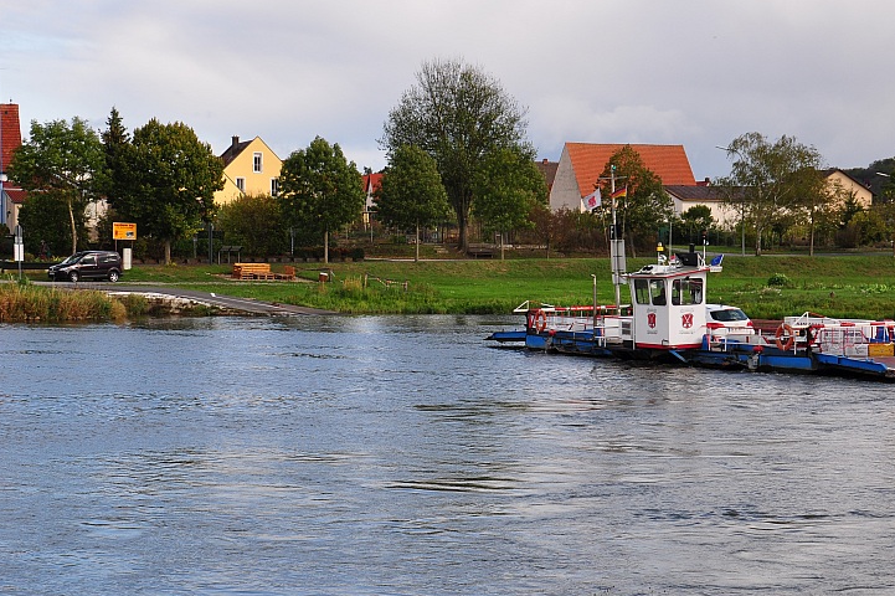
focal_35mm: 79
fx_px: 1963
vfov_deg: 17.2
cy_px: 345
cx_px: 462
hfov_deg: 25.7
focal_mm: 38
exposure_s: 1/320
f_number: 8
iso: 200
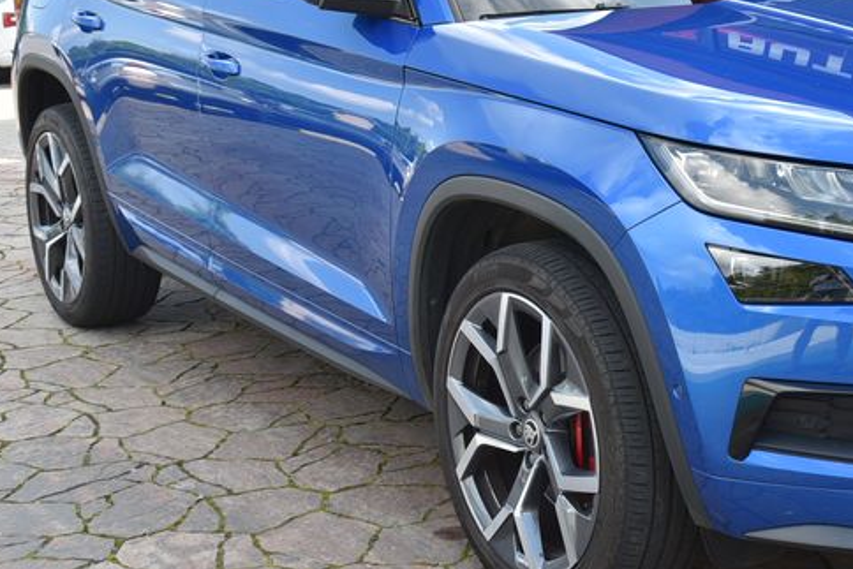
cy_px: 185
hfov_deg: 27.6
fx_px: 1706
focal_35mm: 72
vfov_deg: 18.9
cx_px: 664
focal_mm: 34
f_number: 8
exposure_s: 1/200
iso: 500
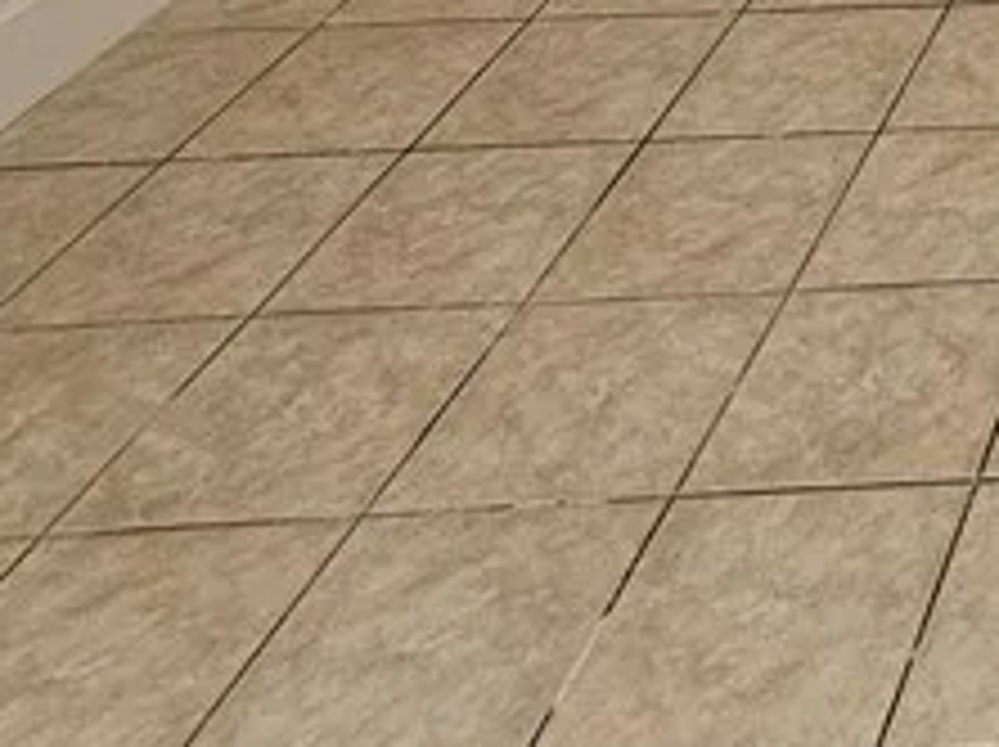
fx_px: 1730
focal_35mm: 60
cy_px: -868
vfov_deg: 16.4
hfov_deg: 22.6
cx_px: 1688
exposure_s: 1/120
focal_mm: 2.2
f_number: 2.2
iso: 64
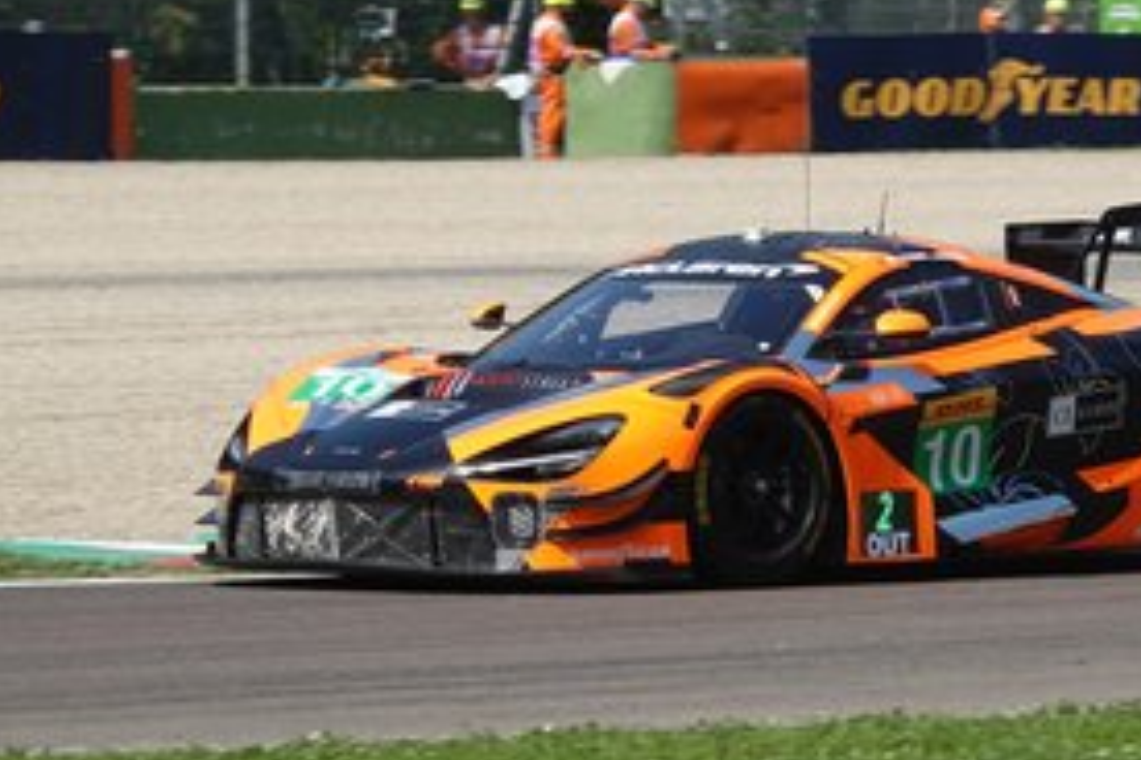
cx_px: 719
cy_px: 492
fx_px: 11853
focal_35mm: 374
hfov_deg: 5.5
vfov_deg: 3.7
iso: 100
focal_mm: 83.9
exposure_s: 1/800
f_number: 4.5
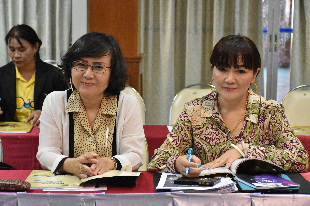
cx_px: 155
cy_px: 103
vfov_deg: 15.2
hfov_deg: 22.6
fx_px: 775
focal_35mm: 90
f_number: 5
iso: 2500
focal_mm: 60
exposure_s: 1/60
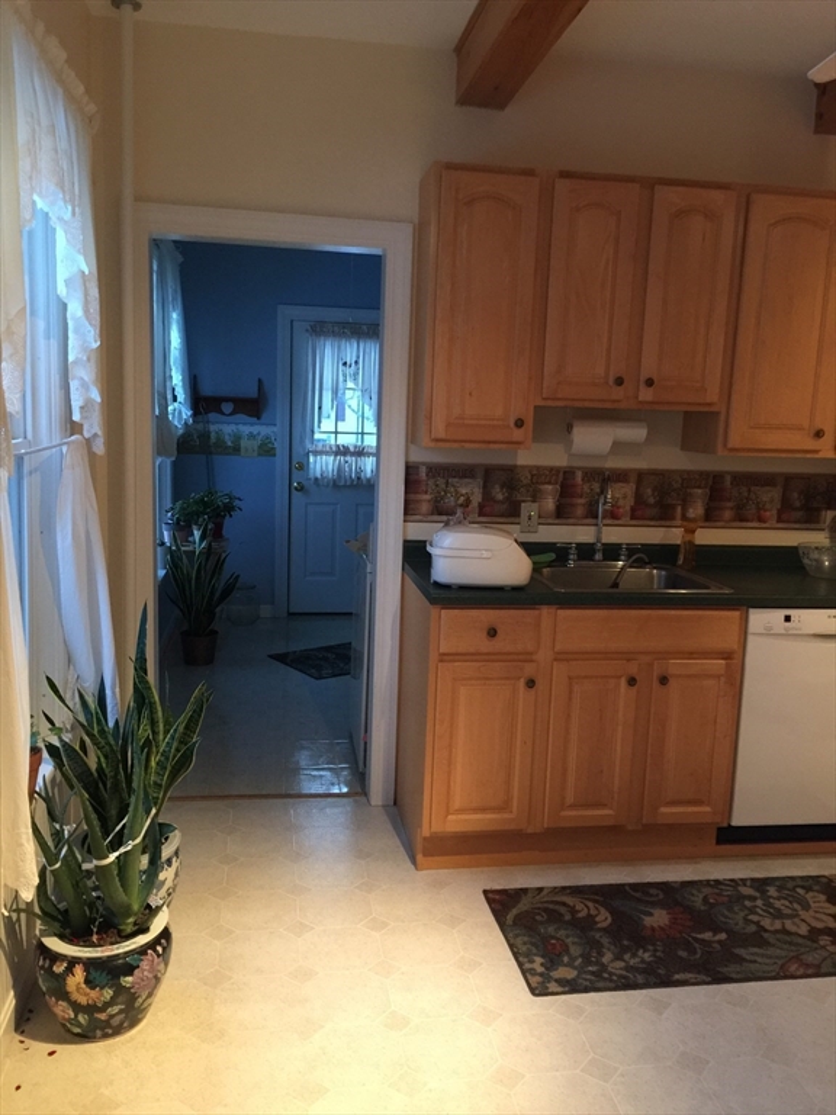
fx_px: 934
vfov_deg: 61.7
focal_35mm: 29
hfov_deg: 48.2
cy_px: 558
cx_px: 418
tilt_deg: -7.6
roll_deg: -1.6
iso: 125
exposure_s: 1/10
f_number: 2.2
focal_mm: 4.15
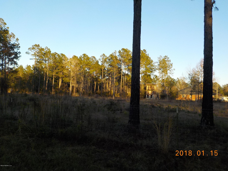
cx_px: 114
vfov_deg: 46.8
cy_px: 86
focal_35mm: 30
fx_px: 198
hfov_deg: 60.0
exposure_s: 1/400
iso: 125
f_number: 3.3
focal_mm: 4.1
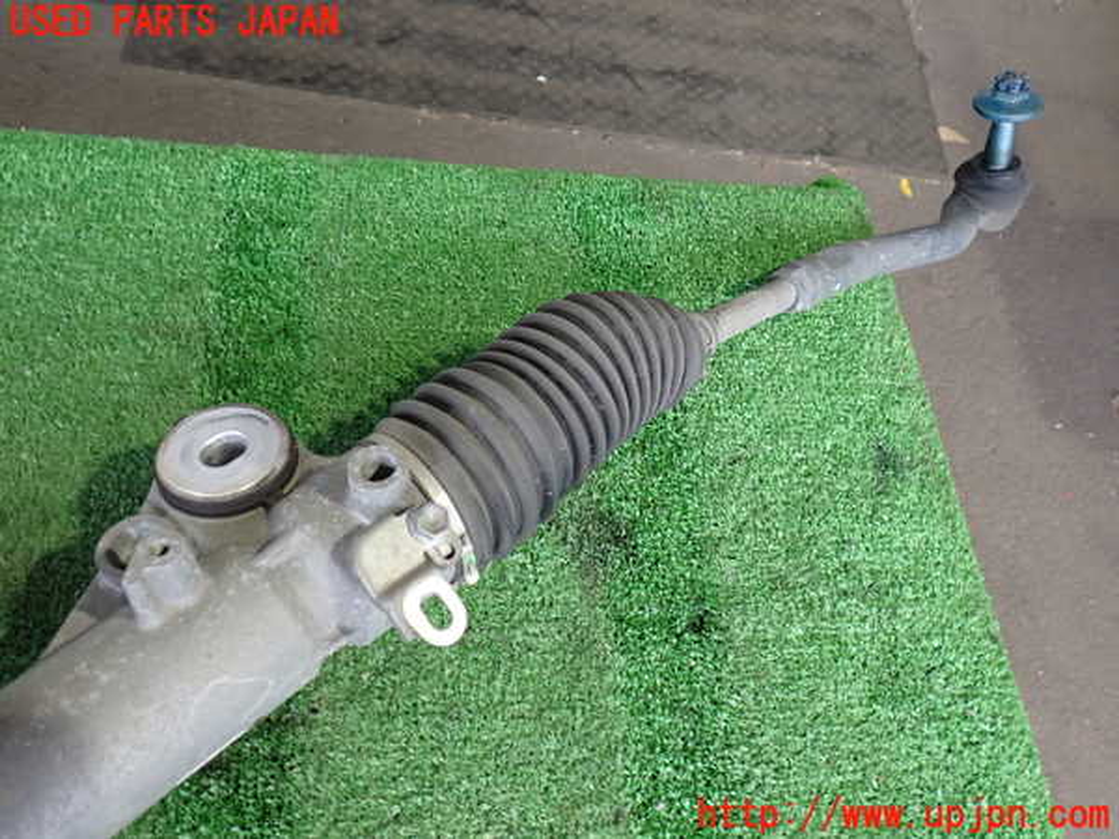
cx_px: 560
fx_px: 1034
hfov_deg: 56.8
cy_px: 420
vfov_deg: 44.2
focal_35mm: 32
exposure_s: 1/30
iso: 250
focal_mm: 5.79
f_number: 2.4
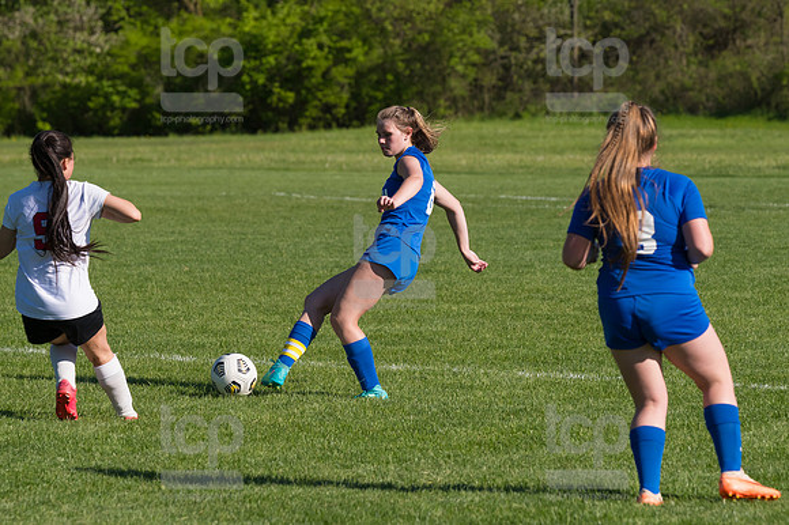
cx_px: 394
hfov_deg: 8.6
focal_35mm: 240
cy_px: 262
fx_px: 5257
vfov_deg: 5.7
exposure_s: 1/1600
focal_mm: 160
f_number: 5.6
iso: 250
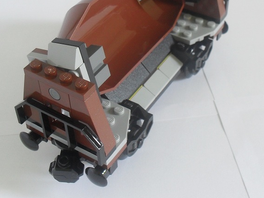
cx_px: 152
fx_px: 427
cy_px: 59
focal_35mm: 56
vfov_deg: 25.9
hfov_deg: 34.3
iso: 200
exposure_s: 1/8
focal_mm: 6.3
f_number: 3.2
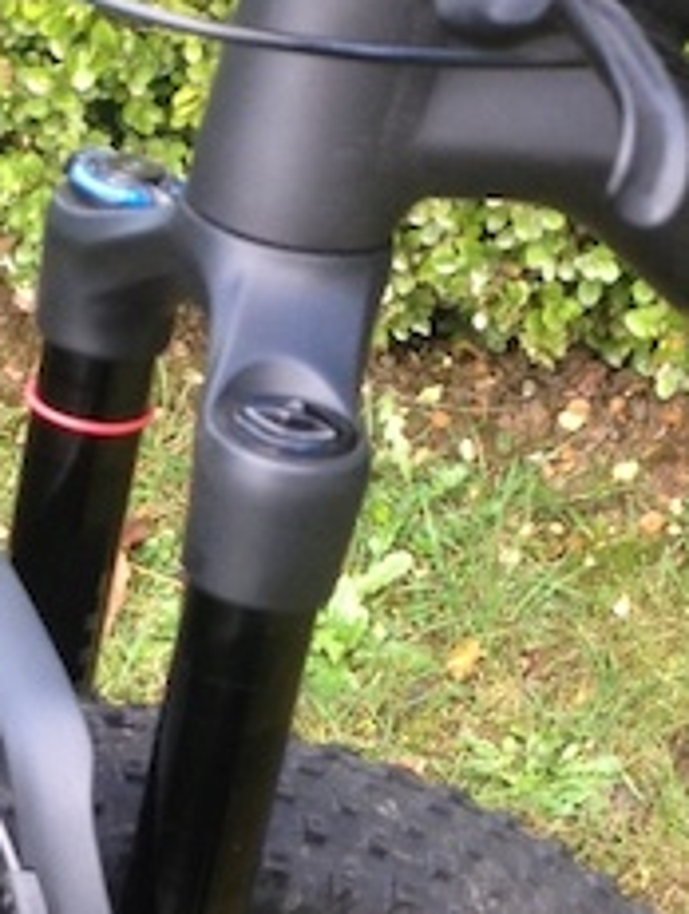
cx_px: 178
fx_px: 3202
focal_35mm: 121
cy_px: 720
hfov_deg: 12.2
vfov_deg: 16.2
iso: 50
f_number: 2.4
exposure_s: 1/40
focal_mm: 4.28
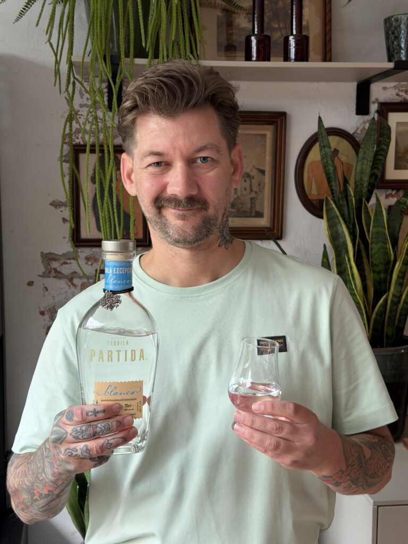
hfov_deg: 30.3
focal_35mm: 48
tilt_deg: -6.4
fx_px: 754
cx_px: 204
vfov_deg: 39.7
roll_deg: +0.0
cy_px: 272
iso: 250
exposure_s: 1/60
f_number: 1.78
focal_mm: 6.76
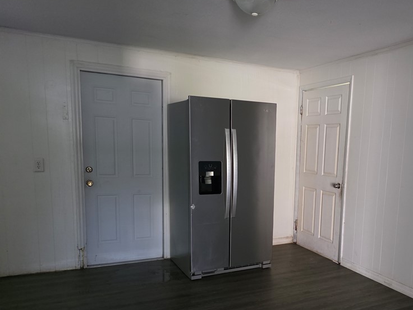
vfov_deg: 43.5
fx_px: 382
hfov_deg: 55.4
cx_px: 283
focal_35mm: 32
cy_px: 208
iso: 1250
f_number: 1.7
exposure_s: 1/60
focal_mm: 6.3
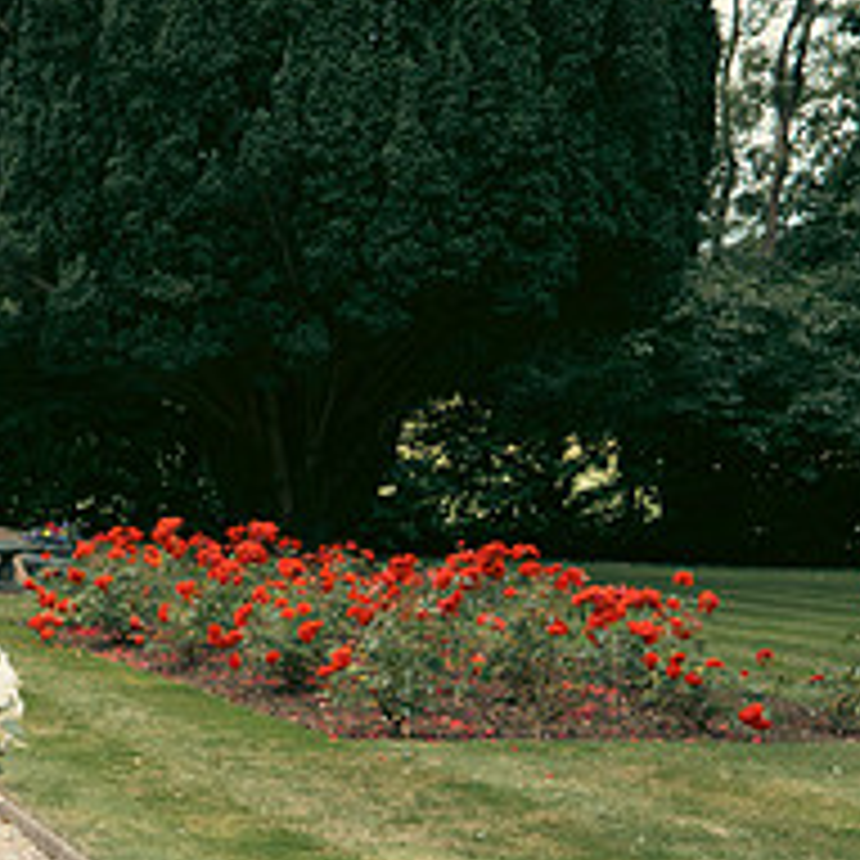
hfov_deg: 23.2
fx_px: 1743
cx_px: -369
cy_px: 588
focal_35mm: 62
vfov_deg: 27.5
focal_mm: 24
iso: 50
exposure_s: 1/160
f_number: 3.5
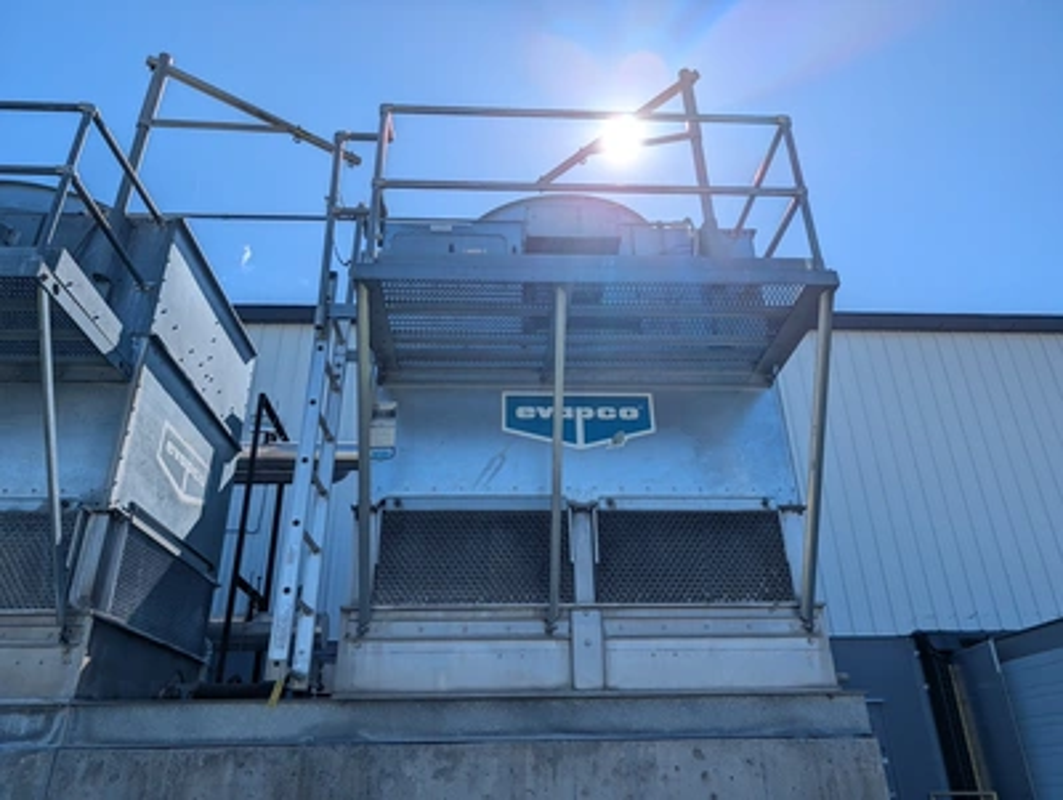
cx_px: 532
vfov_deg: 56.9
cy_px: 400
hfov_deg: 71.5
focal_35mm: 24
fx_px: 738
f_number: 1.68
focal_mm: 6.9
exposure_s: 1/3289
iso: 21
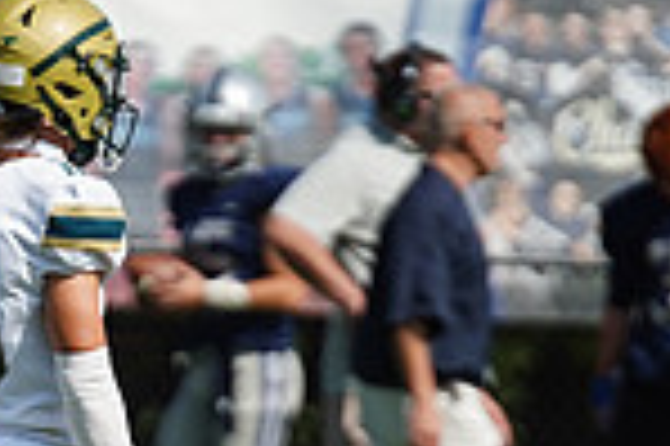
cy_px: 430
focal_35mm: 1171
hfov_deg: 1.8
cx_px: -130
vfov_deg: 1.2
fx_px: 21769
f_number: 2.8
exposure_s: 1/8000
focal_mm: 300
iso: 400
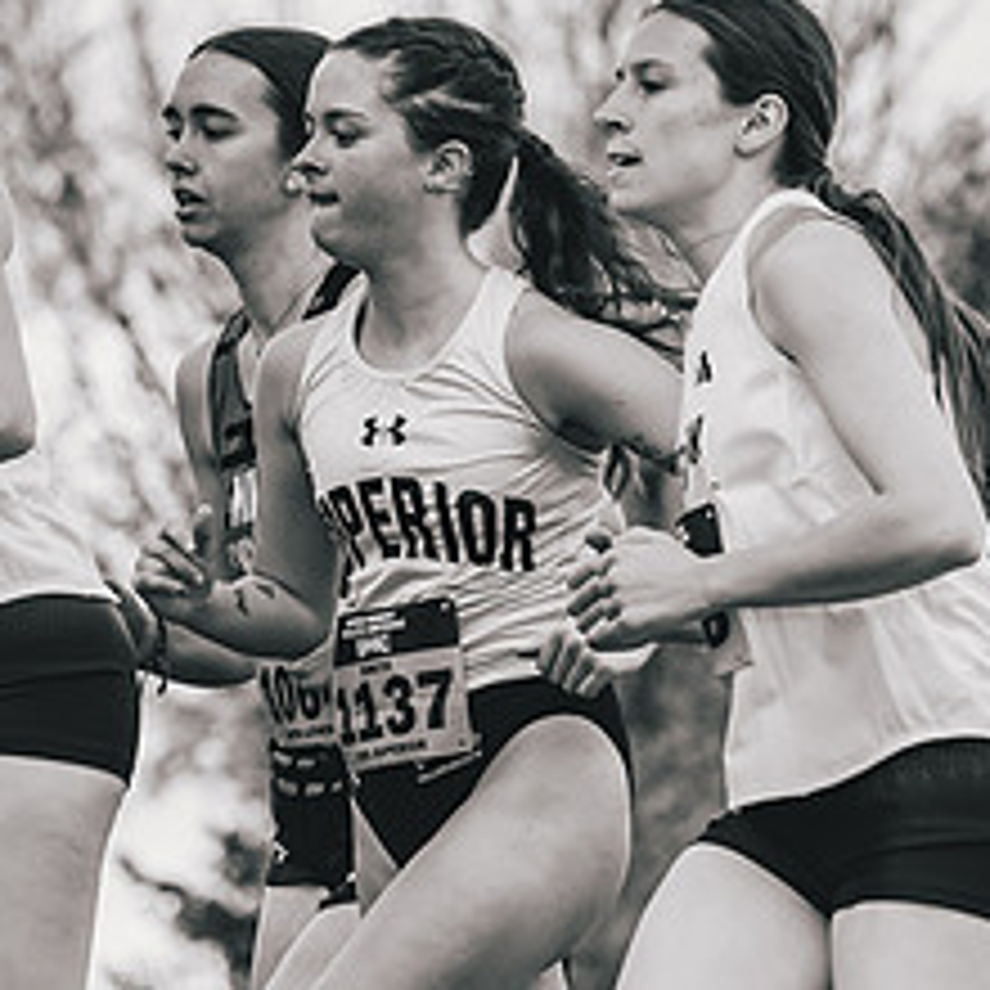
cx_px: 549
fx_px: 13202
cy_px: 713
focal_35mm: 408
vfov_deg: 4.3
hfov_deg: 4.3
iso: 400
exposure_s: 1/800
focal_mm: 182
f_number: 6.3
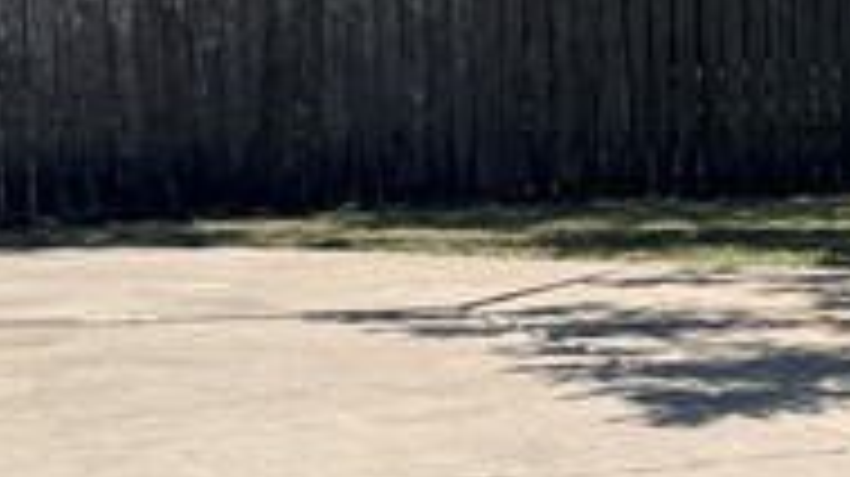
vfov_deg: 8.5
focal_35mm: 142
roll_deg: -0.2
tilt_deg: -5.4
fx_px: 3198
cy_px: 238
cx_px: 1345
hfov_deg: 14.0
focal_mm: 6.76
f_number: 1.78
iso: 80
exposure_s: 1/4975
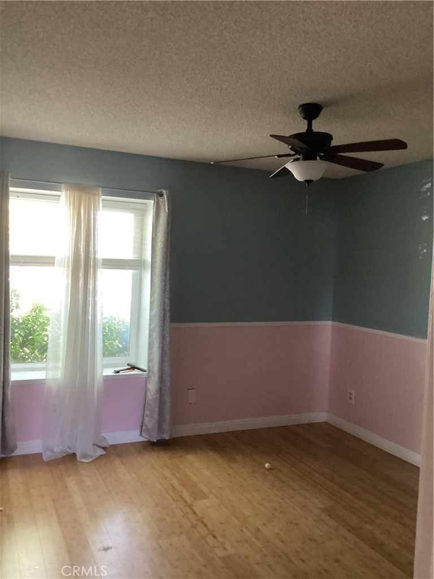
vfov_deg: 58.4
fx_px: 518
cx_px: 217
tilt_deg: -3.8
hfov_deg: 45.4
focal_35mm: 31
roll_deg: -2.9
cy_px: 290
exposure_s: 1/30
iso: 500
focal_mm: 3.3
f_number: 2.4
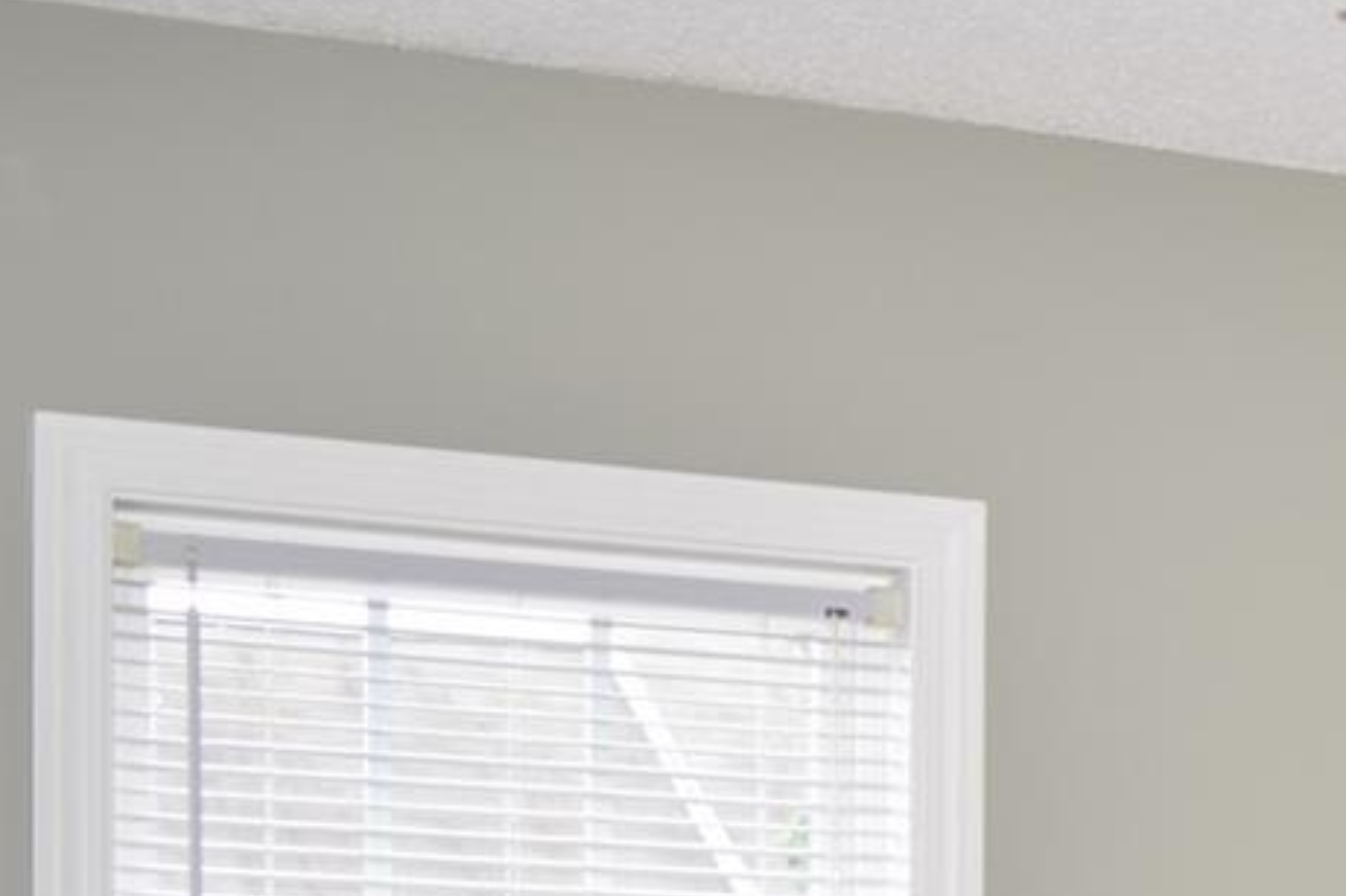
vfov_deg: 10.8
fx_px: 4485
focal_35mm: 120
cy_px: 1531
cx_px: 2493
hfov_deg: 14.7
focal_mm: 18
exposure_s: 1/60
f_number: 3.5
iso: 100
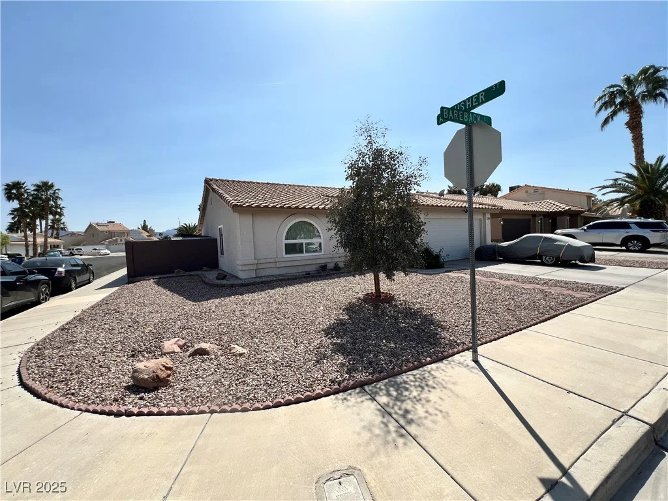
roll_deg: +2.8
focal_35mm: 13
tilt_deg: -2.8
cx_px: 334
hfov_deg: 106.2
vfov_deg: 89.9
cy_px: 250
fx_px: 251
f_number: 1.8
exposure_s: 1/1815
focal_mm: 1.57
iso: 32
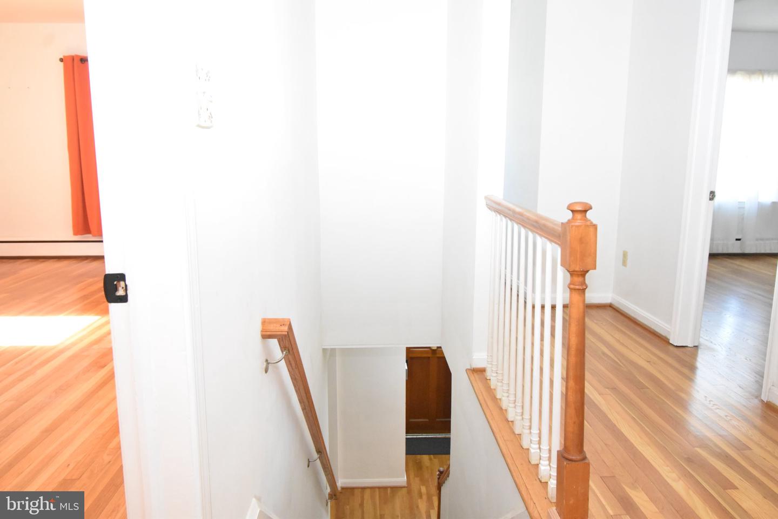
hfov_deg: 67.4
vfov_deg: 47.9
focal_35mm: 27
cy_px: 260
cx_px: 389
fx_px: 583
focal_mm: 18
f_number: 5.3
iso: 4500
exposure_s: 1/125
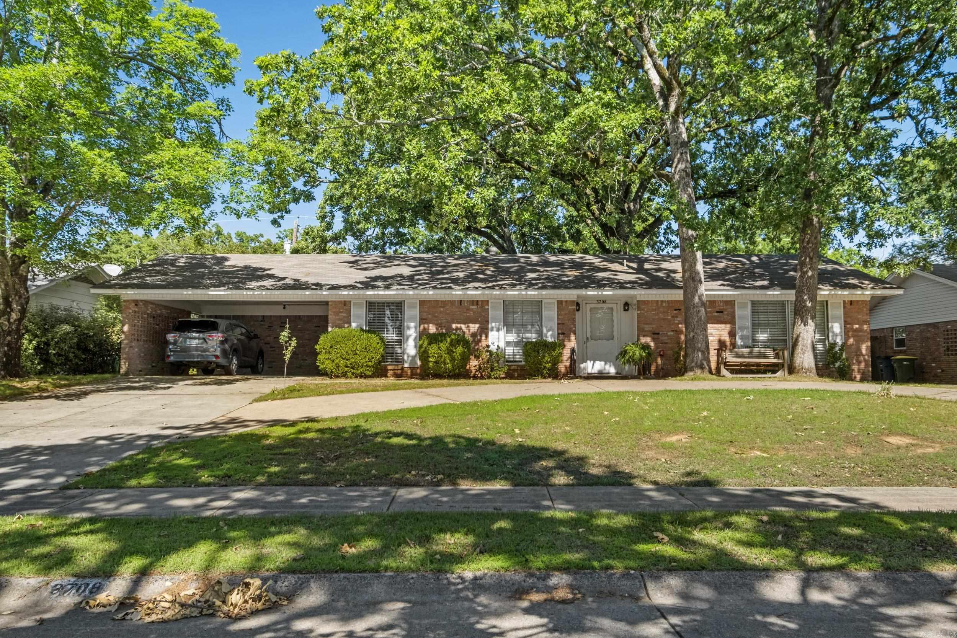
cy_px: 319
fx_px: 718
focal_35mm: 27
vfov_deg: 47.9
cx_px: 478
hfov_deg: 67.4
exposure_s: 1/50
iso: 400
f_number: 7.1
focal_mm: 18.2
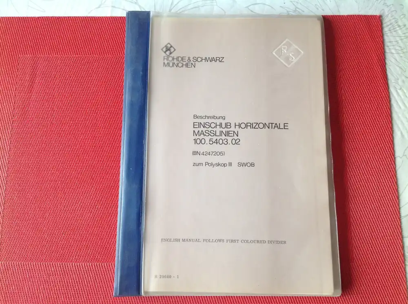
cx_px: 204
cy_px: 152
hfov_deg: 52.7
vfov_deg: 40.6
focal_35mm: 35
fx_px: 412
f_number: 2.4
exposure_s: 1/40
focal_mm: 4.28
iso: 50
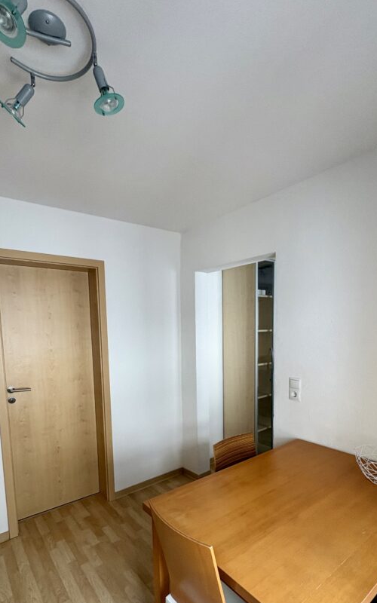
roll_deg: +0.6
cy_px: 361
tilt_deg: -3.7
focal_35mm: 19
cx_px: 180
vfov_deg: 86.9
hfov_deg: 62.2
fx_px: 312
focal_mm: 2.22
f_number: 2.2
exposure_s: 1/60
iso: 250
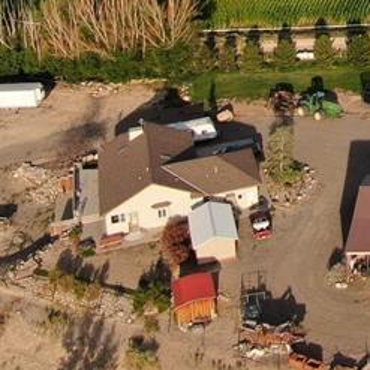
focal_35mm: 88
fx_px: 1064
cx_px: 575
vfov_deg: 17.7
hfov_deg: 17.5
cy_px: -180
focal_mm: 4.39
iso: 100
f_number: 2.8
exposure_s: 1/240
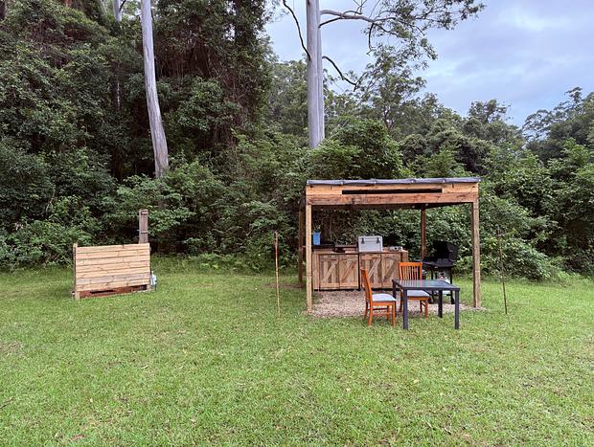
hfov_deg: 71.5
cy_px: 224
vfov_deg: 56.9
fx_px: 412
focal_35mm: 24
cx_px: 297
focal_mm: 6.76
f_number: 1.78
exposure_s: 1/339
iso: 100
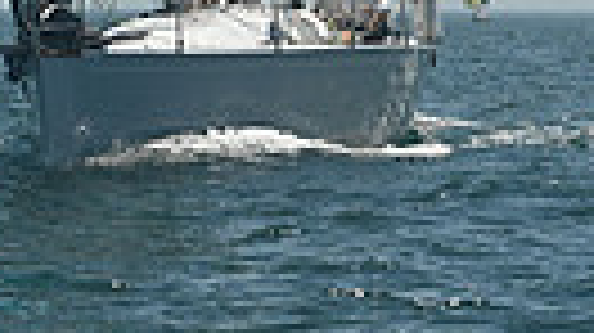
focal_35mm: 323
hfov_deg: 6.7
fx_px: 5083
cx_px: -61
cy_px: -716
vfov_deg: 3.6
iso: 320
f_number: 10
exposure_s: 1/1000
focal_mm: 70
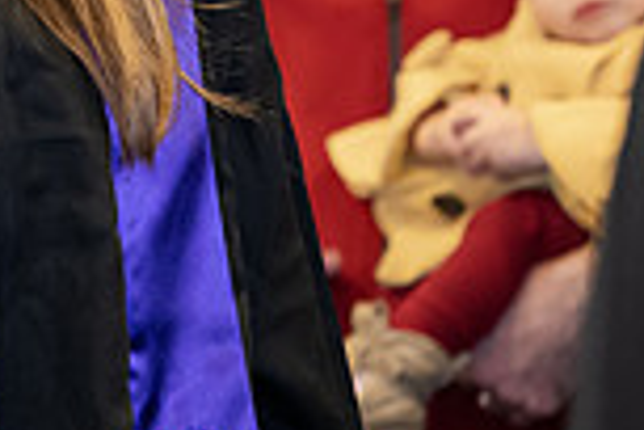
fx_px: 9820
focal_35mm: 549
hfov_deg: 3.8
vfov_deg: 2.5
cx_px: 46
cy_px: -276
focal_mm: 145
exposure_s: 1/200
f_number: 3.2
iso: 2000
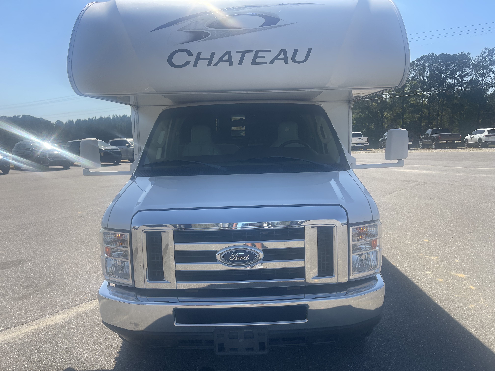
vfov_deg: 54.9
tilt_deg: -7.0
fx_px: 357
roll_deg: -0.7
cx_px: 248
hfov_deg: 69.4
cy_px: 186
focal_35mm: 25
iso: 32
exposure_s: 1/3344
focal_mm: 5.1
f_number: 1.6
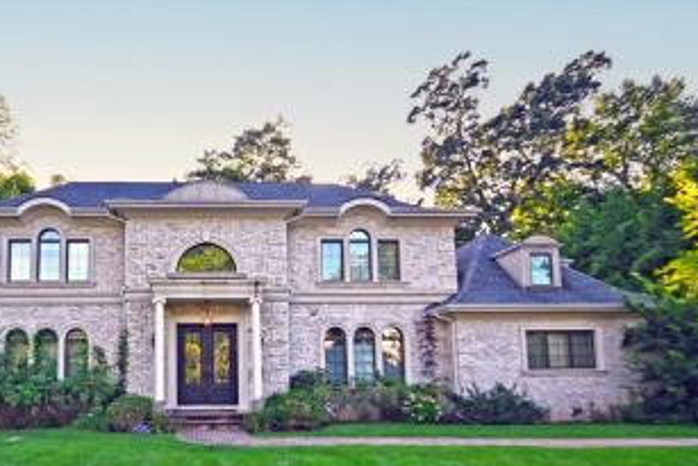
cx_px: 207
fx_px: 427
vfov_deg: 55.2
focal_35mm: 22
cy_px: 336
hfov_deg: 74.9
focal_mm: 10
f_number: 5.6
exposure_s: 1/250
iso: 140
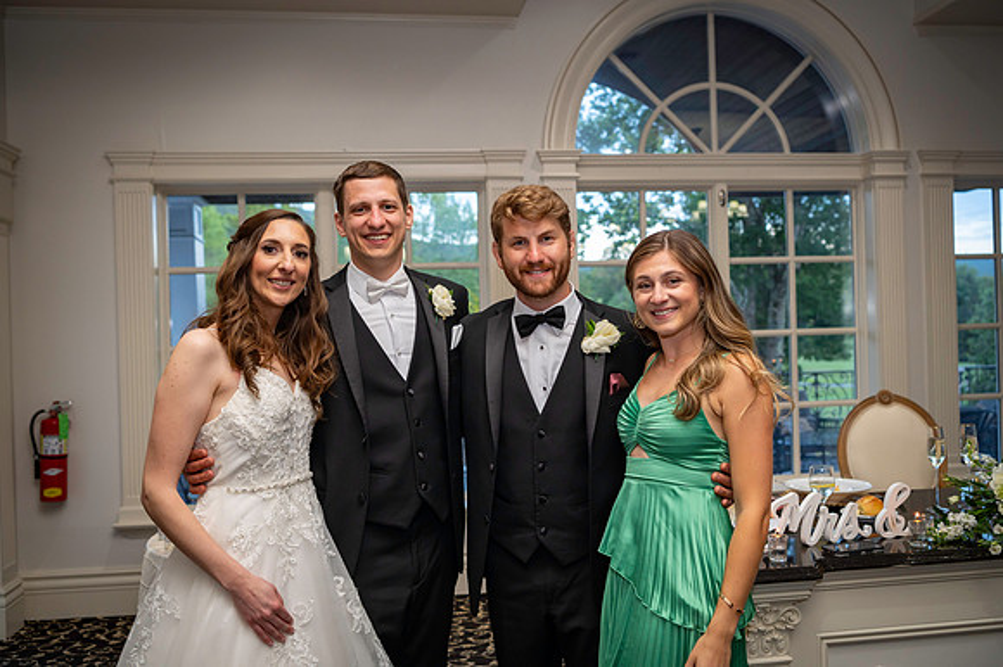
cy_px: 334
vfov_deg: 41.1
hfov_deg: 58.7
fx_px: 891
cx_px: 502
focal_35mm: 32
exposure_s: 1/125
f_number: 3.5
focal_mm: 32
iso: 800
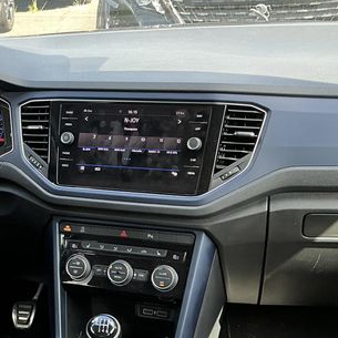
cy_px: 239
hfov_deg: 25.5
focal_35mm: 65
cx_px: 18
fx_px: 718
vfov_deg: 26.3
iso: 64
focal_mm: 3
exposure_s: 1/122
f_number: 1.8
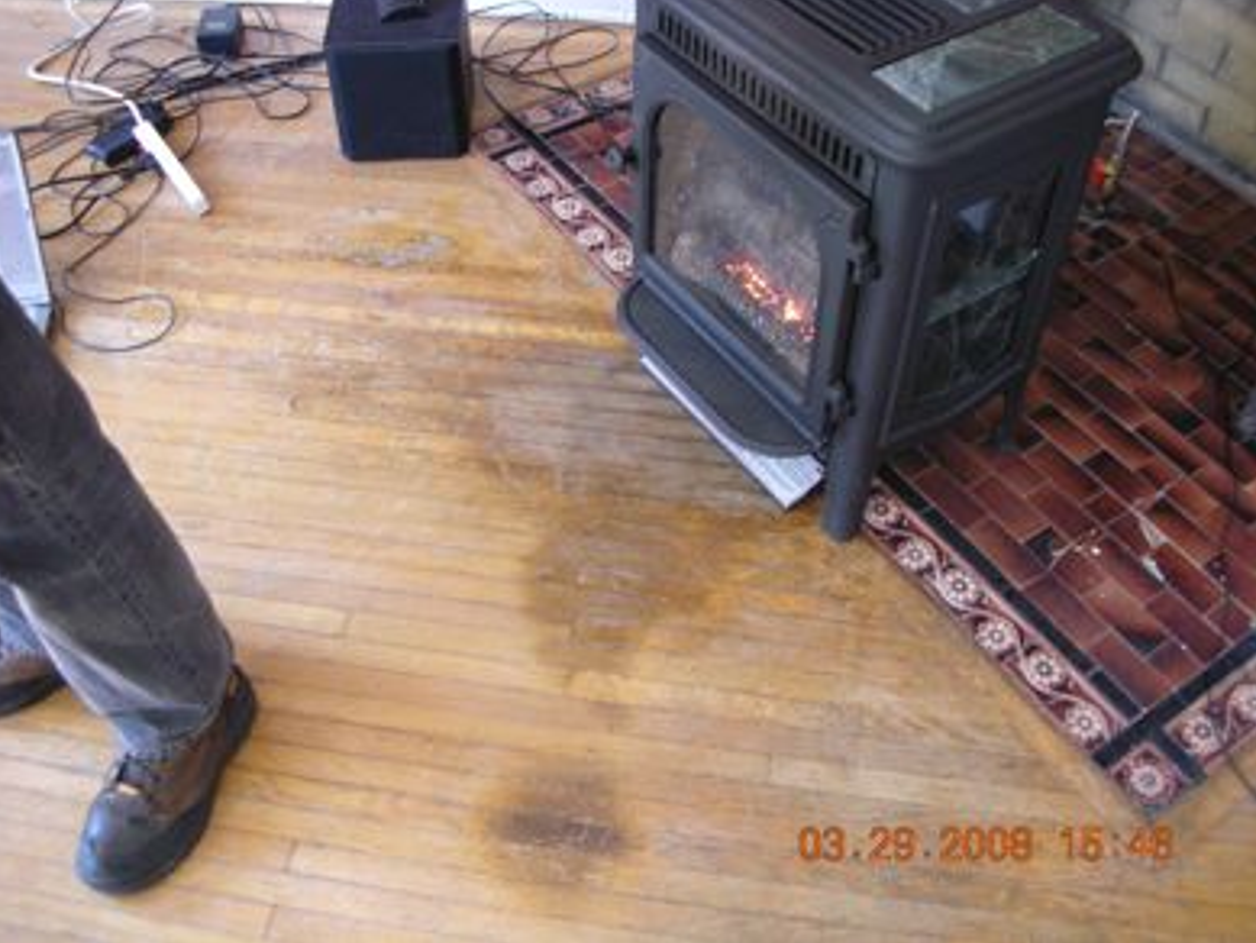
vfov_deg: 39.7
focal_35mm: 36
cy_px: 462
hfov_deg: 51.3
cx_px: 613
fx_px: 1307
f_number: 2.8
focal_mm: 5.8
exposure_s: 1/19.1
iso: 200
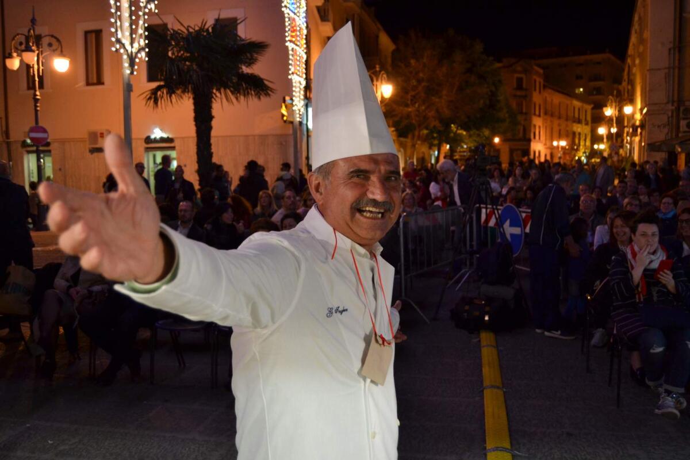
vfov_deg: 40.0
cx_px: 345
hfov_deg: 57.2
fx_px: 632
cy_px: 230
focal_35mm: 33
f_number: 3.5
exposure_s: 1/60
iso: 1000
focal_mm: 22
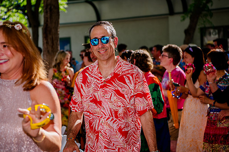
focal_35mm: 79
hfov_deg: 25.7
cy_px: 68
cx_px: 108
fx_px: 502
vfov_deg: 17.2
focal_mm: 70
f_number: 3.5
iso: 200
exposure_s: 1/640
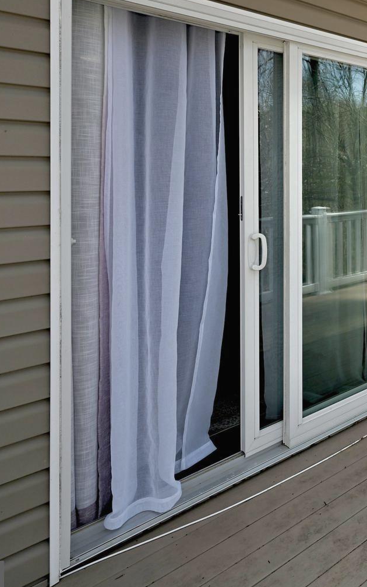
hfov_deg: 32.8
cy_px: 206
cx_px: 471
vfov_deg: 63.3
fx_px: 464
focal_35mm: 29
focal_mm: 14
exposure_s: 1/60
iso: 100
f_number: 10
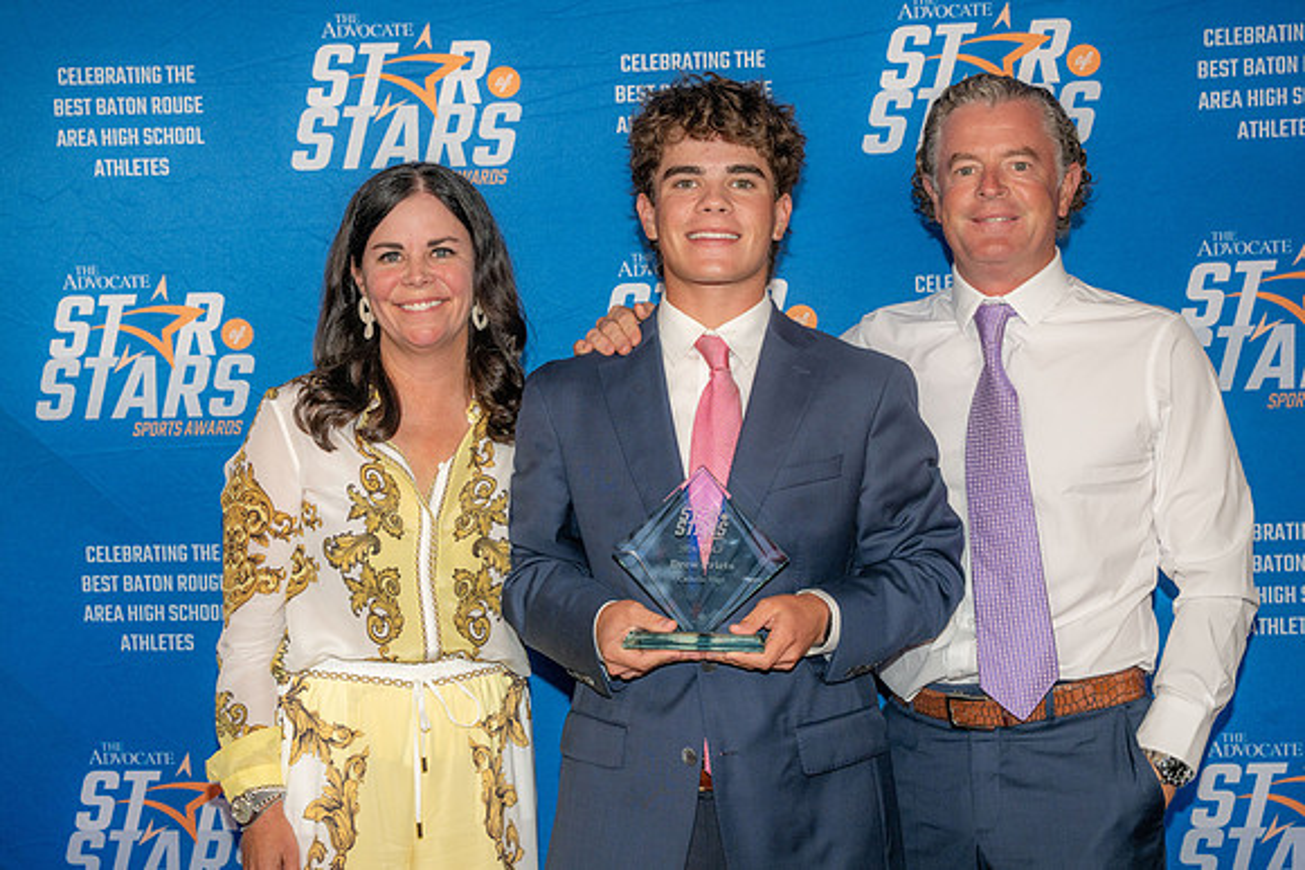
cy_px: 435
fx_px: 2175
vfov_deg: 22.6
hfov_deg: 33.4
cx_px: 652
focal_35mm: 60
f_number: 6.3
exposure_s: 1/100
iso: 320
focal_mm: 60
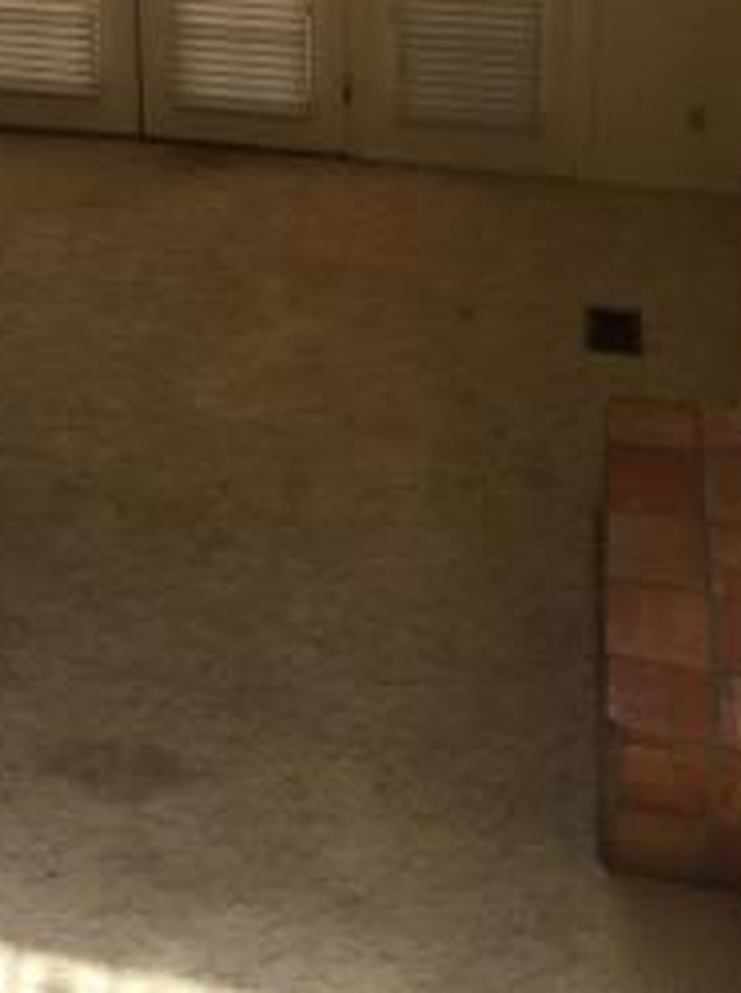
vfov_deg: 25.1
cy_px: -191
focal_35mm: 70
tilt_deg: -18.2
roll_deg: +3.0
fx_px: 2003
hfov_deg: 20.6
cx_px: 104
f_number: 2.2
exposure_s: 1/581
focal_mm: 4.15
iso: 32
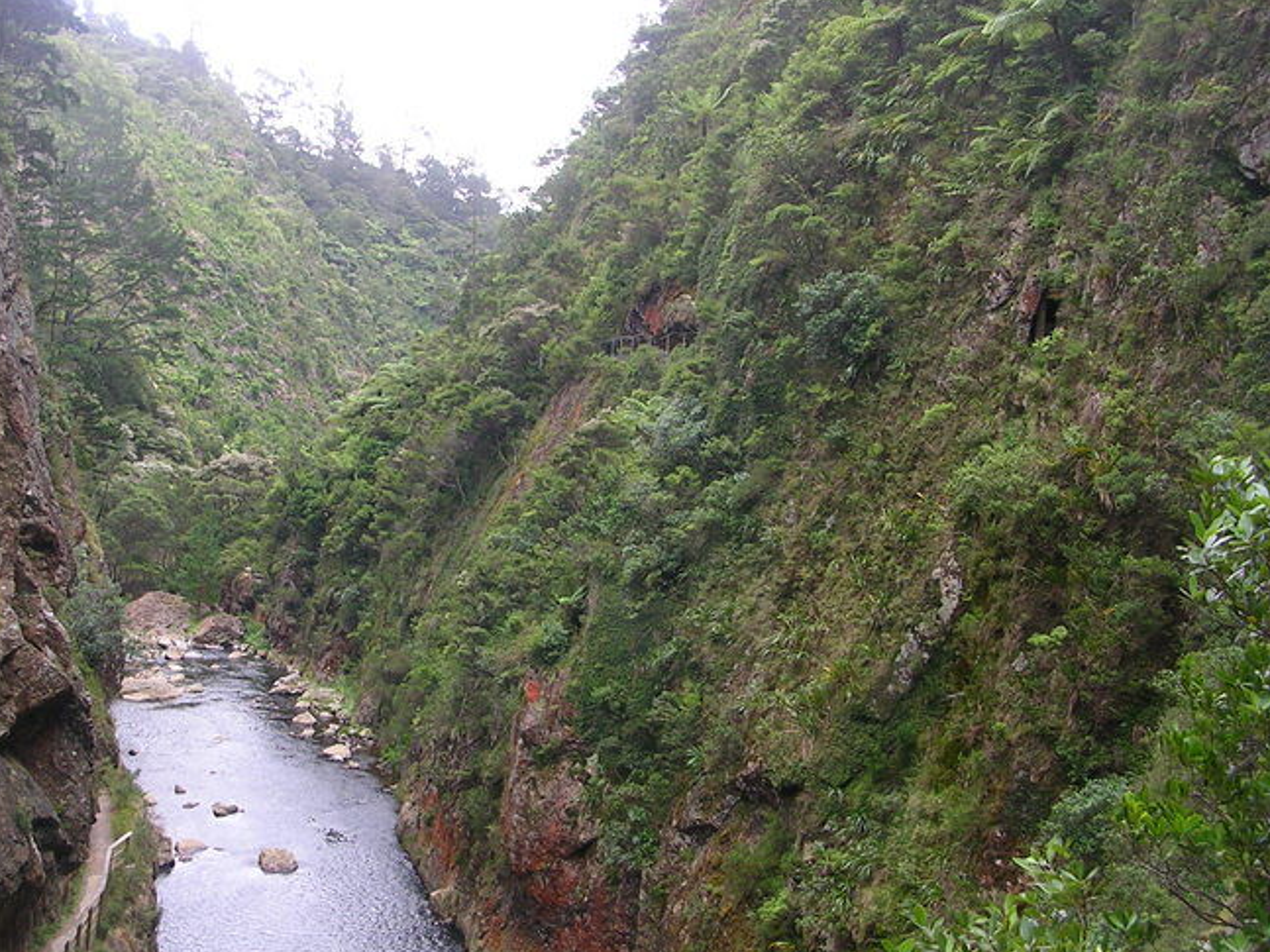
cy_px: 522
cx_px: 487
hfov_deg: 40.2
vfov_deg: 30.9
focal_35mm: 47
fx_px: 1724
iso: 50
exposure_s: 1/83.4
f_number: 2.8
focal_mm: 5.8
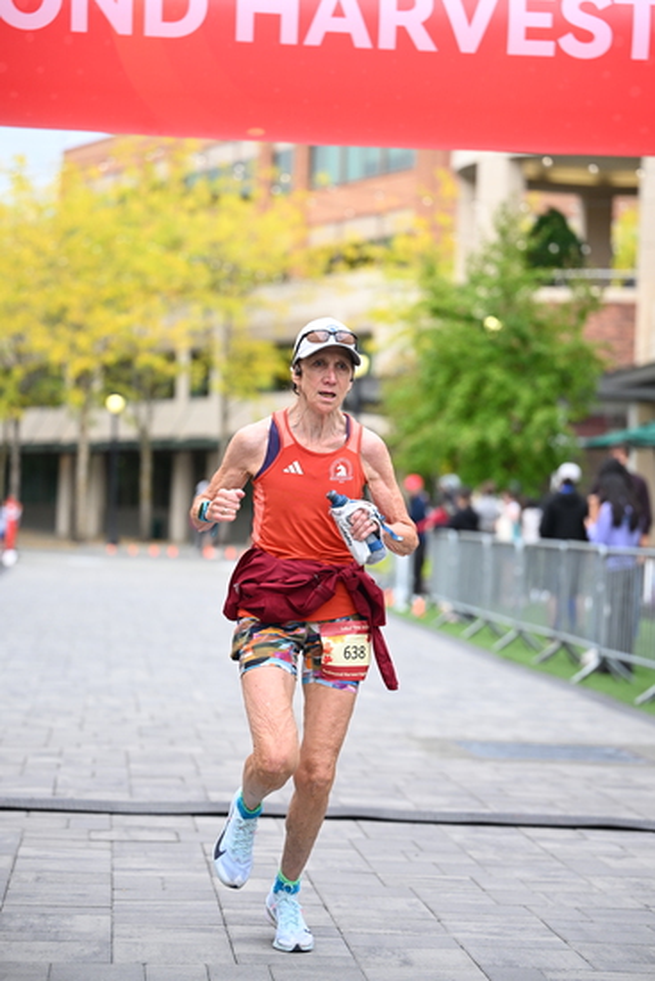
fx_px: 2536
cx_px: 328
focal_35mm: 93
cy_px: 490
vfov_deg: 21.9
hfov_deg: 14.7
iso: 1000
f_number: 2.8
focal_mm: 93
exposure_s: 1/2000
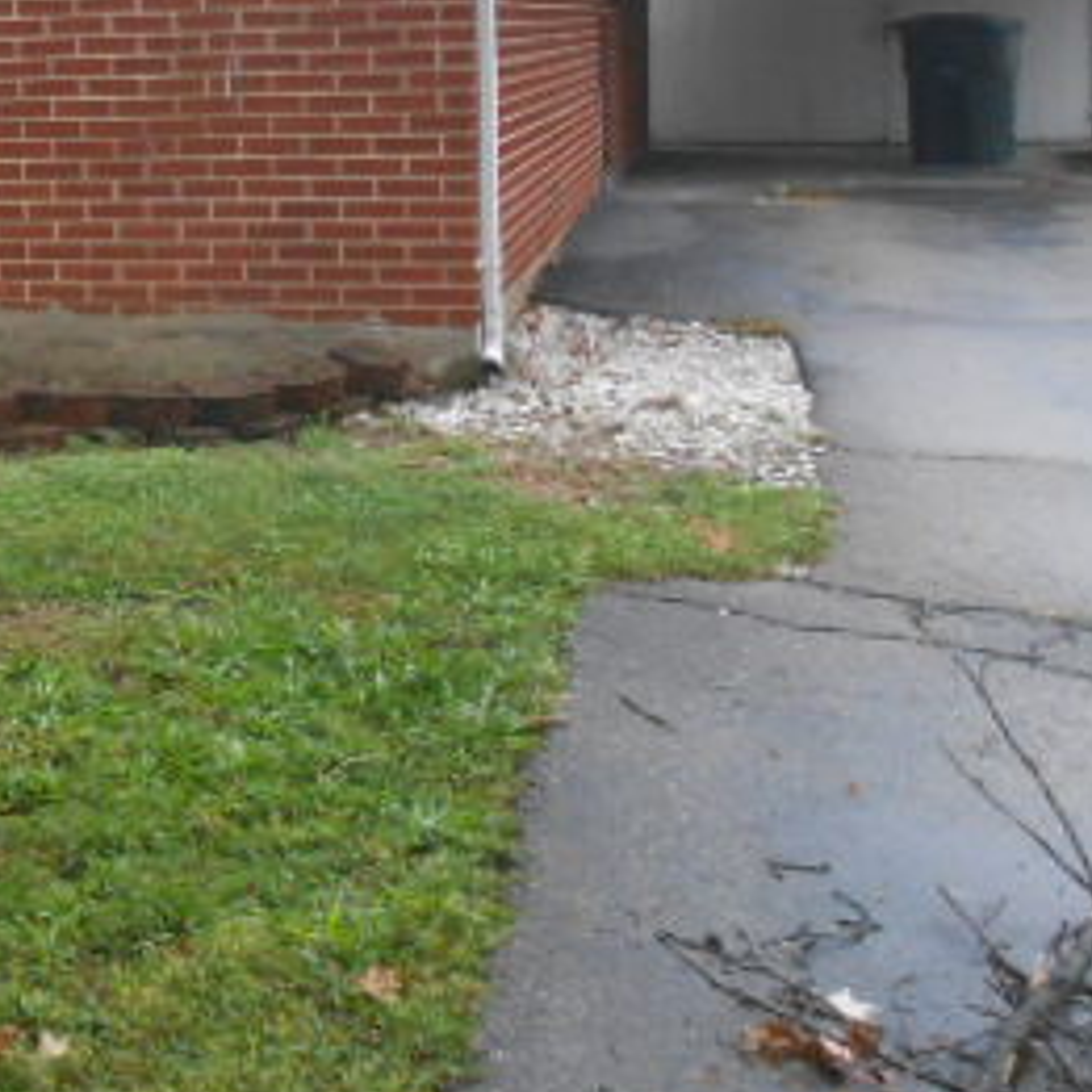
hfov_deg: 24.1
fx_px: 2320
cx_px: -222
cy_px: 146
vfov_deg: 25.8
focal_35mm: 65
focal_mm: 5.3
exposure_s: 1/125
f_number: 3.8
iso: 400
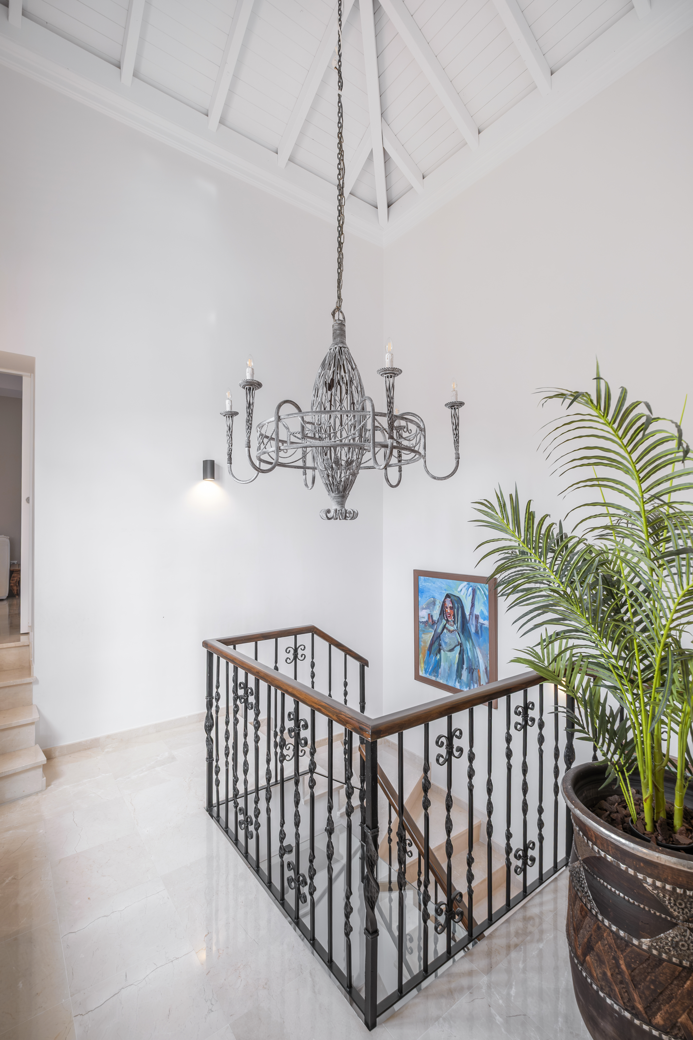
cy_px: 520
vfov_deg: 100.4
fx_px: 433
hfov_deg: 77.3
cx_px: 346
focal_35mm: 15
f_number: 4
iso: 800
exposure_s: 1/30
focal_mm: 10
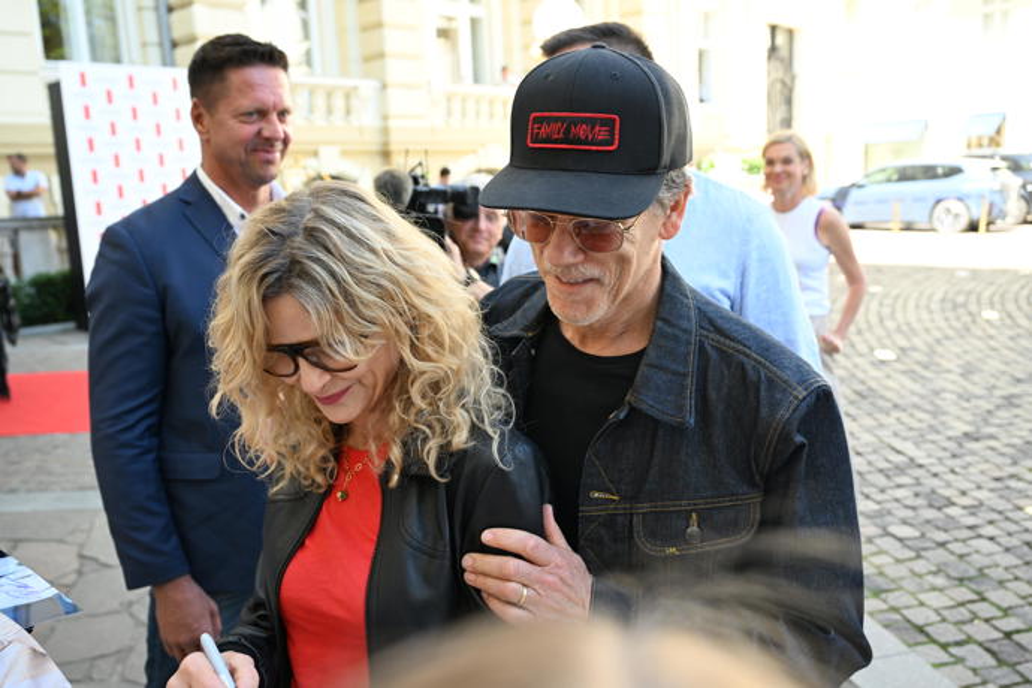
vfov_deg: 41.7
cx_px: 516
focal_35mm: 32
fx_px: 903
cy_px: 344
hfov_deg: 59.5
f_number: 4.5
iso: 1250
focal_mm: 31.5
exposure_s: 1/500
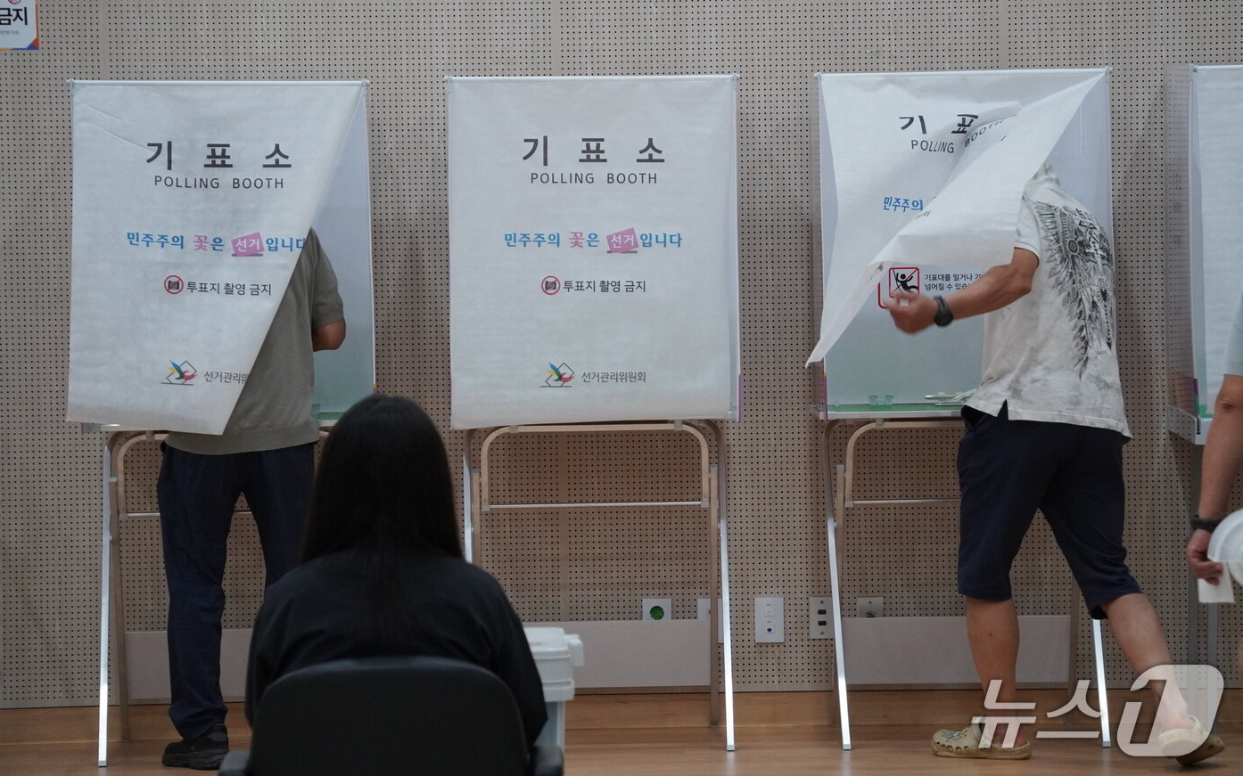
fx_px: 5979
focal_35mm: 177
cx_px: 620
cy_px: 361
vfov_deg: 7.4
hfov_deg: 11.9
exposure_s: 1/200
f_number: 5.6
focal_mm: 115
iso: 2000
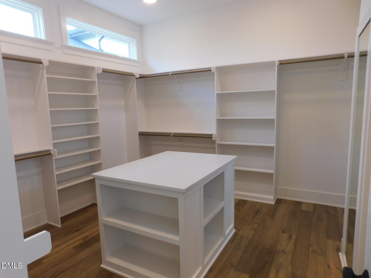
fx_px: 247
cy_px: 139
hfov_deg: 73.9
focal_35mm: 23
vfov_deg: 58.9
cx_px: 186
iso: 125
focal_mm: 4
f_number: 3
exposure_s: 1/30
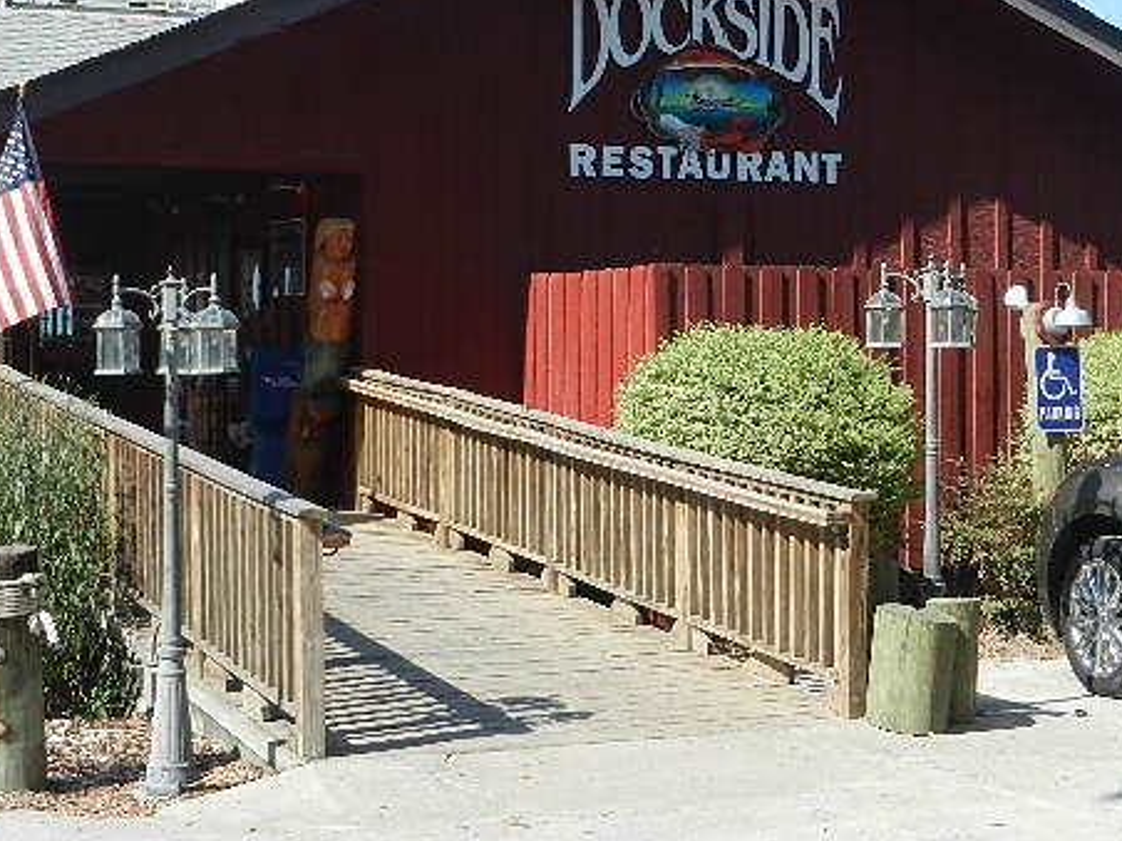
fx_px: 2431
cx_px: 678
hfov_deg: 25.9
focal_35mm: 75
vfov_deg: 19.6
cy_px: 332
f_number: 4.4
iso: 160
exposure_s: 1/640
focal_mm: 9.4
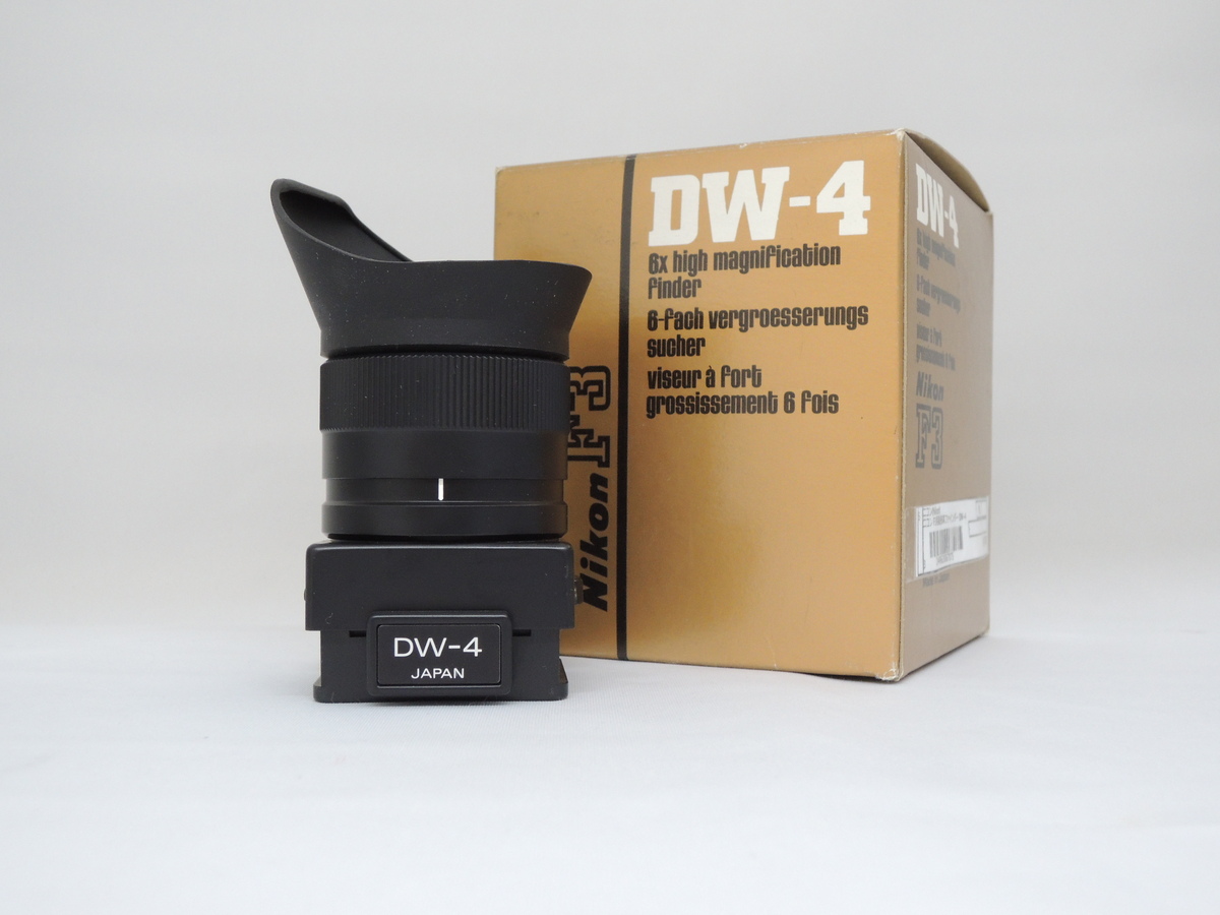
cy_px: 458
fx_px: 1410
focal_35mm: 40
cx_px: 610
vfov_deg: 36.0
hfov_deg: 46.8
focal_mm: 7.2
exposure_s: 1/30
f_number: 3.3
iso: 400
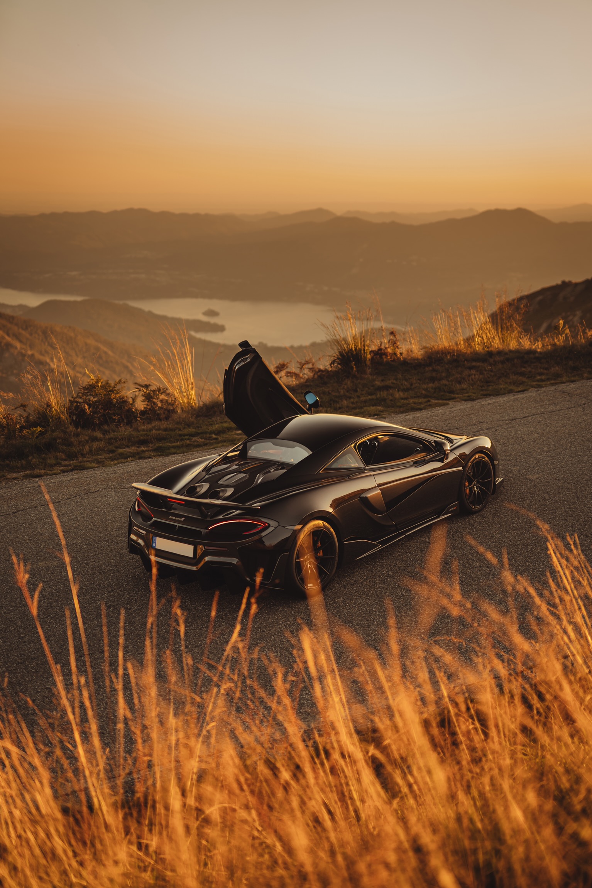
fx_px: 1234
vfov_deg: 39.6
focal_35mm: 50
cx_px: 296
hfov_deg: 27.0
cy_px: 444
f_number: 1.4
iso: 50
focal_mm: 50
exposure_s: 1/320
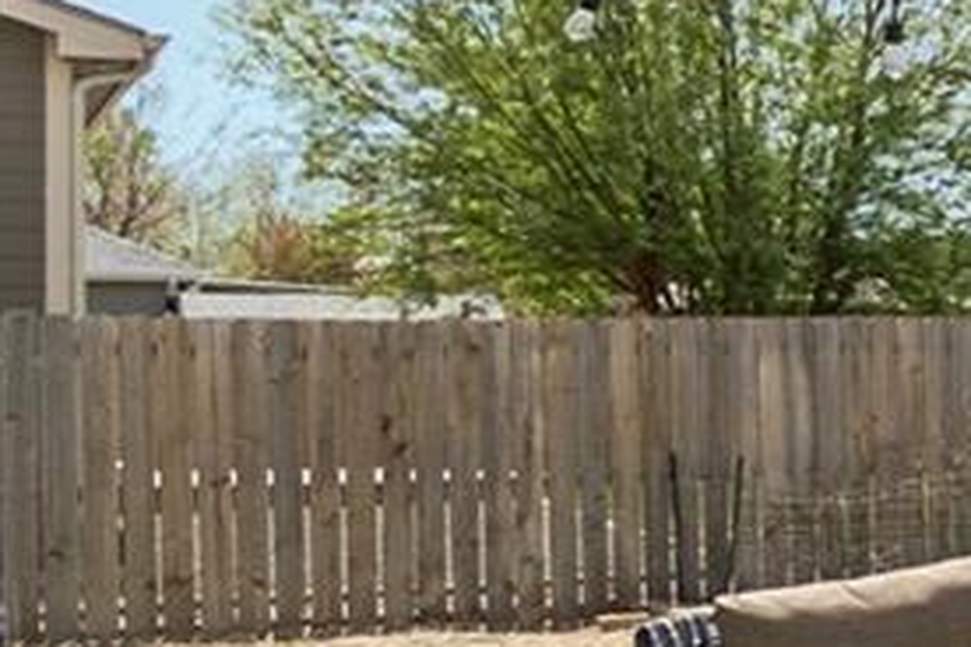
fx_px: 2346
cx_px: 2695
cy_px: 429
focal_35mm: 87
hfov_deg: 12.6
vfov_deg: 15.7
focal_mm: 10
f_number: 8
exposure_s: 1/250
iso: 200
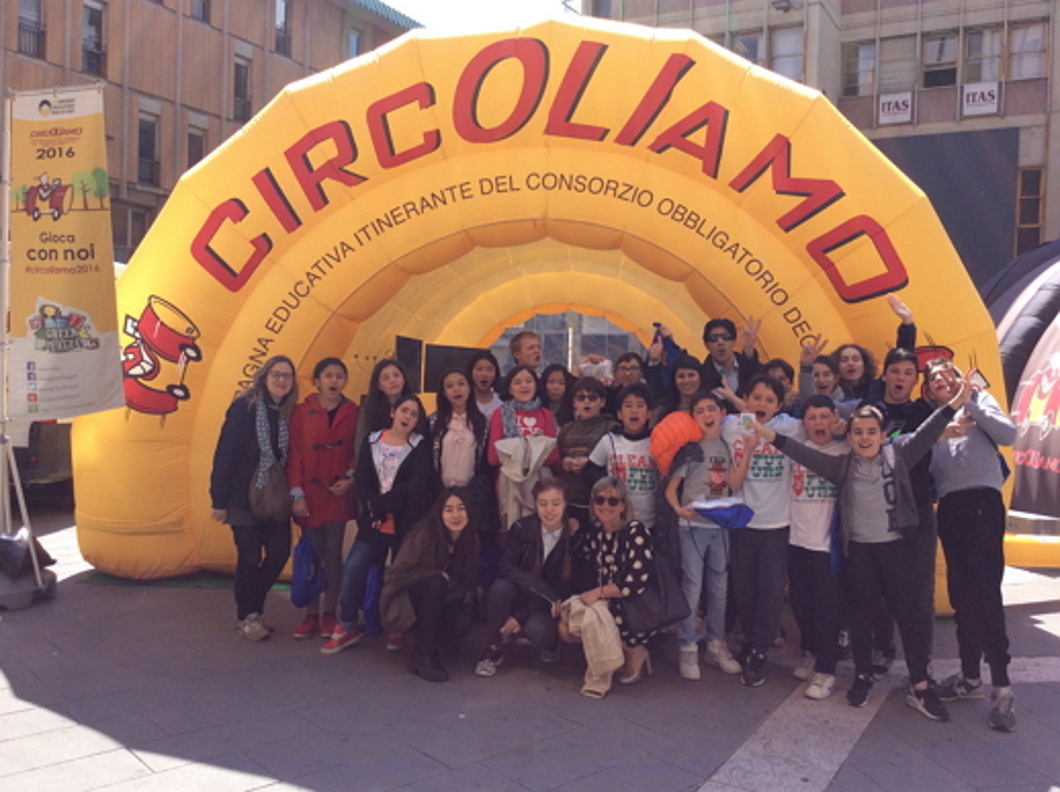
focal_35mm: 32
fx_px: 979
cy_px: 396
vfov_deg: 44.1
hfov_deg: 56.9
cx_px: 530
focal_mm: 3.3
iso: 32
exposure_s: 1/689
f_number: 2.4
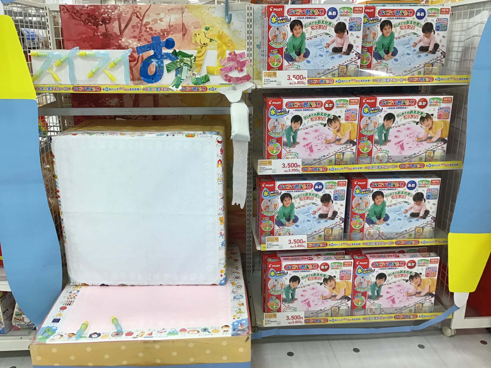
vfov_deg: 45.4
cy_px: 184
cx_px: 246
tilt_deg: -17.8
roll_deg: +0.9
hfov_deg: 58.4
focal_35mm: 31
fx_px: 440
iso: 25
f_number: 2.4
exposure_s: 1/30
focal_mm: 3.3
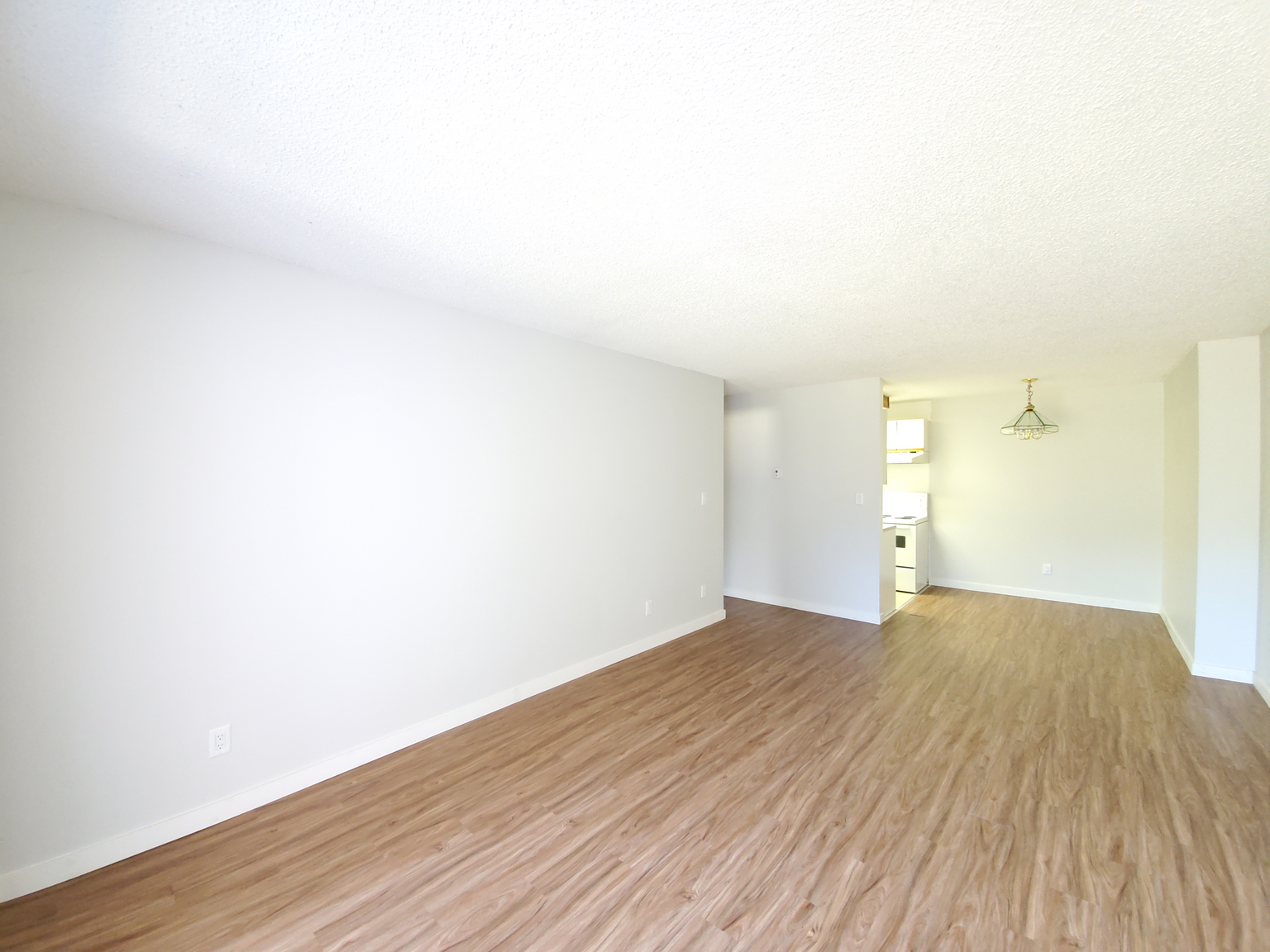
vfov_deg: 89.9
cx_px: 635
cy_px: 476
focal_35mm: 13
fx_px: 477
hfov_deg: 106.2
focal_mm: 1.8
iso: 800
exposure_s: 1/30
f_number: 2.2
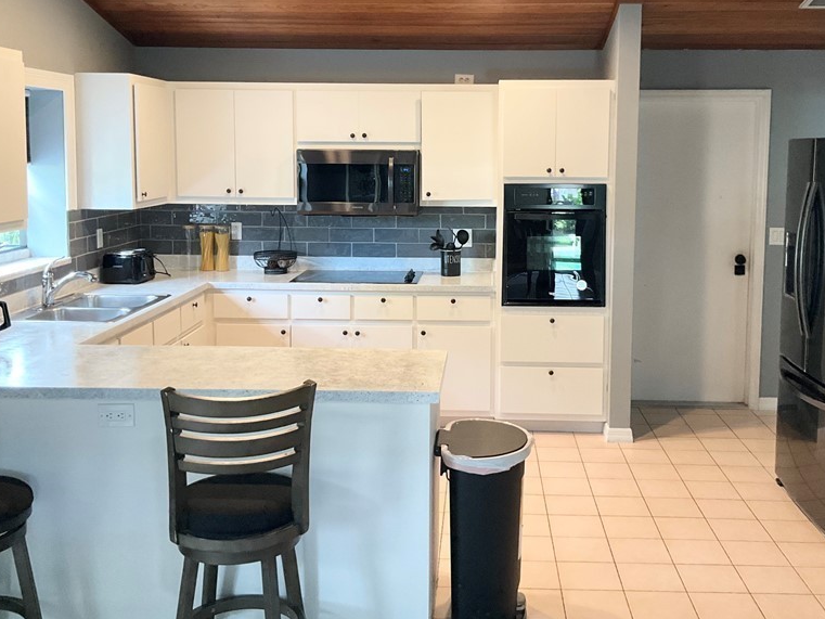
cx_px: 453
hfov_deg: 47.8
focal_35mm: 39
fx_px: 930
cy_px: 238
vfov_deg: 36.6
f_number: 1.8
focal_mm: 3
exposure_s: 1/60
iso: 160
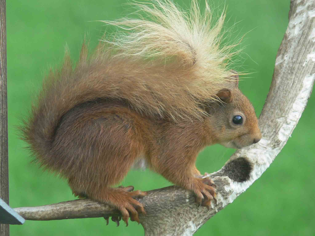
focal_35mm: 616
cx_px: 158
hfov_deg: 3.2
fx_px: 5606
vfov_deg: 2.4
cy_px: 118
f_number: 3.7
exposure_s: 1/40
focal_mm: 81.8
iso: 80
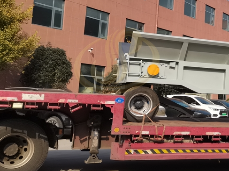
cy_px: 57
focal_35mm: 64
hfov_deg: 26.8
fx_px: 423
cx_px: 276
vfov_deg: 22.8
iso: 50
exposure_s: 1/1119
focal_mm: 5.58
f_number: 1.8
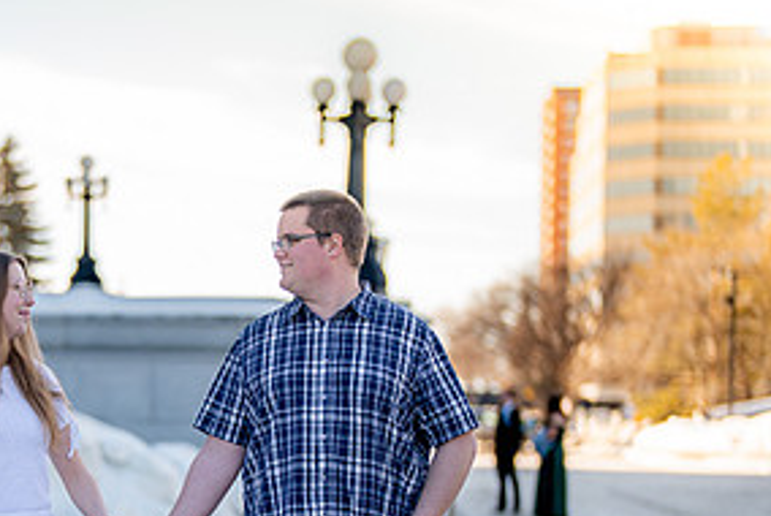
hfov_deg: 19.8
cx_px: 152
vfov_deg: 13.3
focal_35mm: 102
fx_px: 2187
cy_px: 468
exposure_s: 1/3200
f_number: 1.3
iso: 125
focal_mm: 50
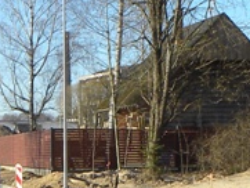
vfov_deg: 7.9
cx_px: 99
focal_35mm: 187
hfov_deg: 10.6
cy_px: 224
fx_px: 1351
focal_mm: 5.9
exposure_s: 1/216
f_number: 5
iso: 64
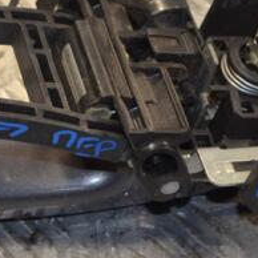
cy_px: 77
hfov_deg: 8.0
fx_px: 1824
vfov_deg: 8.1
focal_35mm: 216
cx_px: -21
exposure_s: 1/80
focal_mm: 55
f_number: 5.6
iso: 400
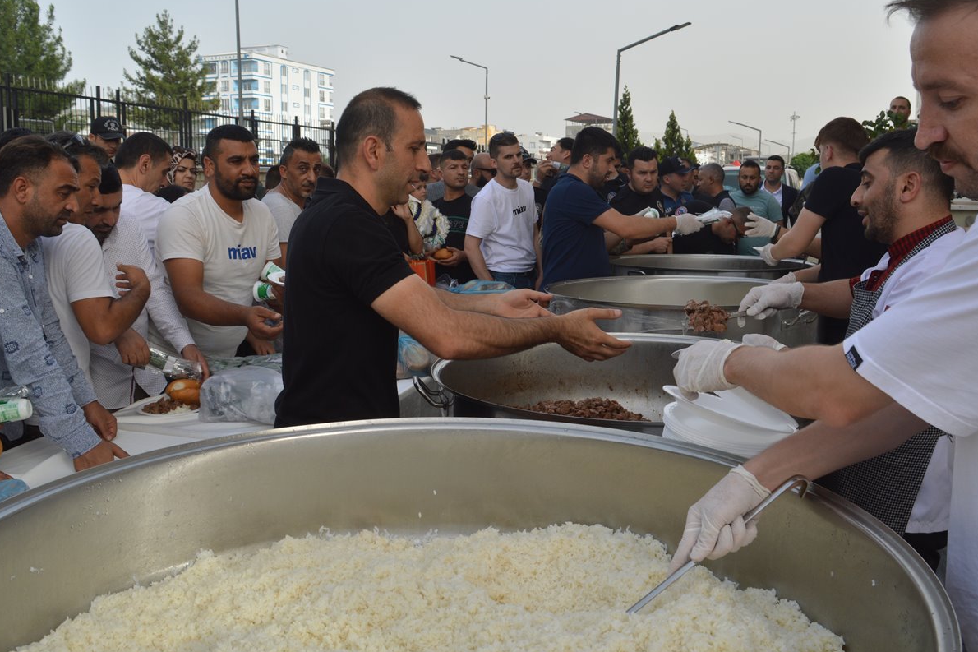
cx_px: 487
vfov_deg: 42.3
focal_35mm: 31
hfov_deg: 60.3
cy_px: 323
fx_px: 842
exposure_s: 1/200
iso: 100
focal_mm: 18
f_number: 7.1
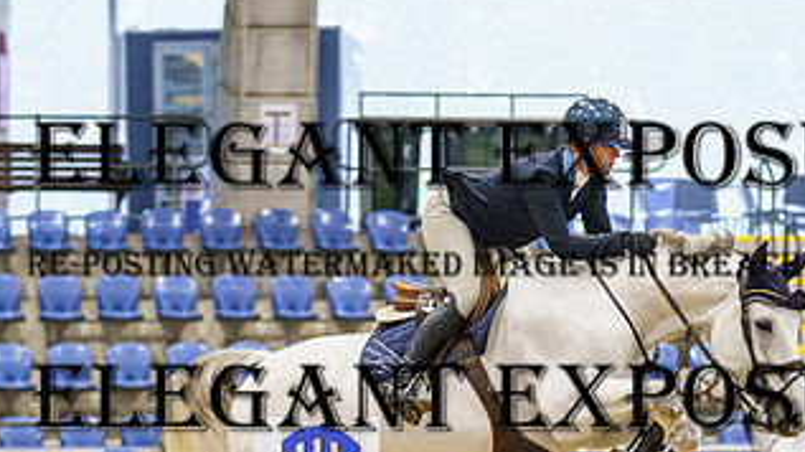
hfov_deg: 9.9
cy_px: 488
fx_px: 4630
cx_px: 509
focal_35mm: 217
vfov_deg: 5.6
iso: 5000
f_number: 2.8
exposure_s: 1/1000
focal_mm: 99
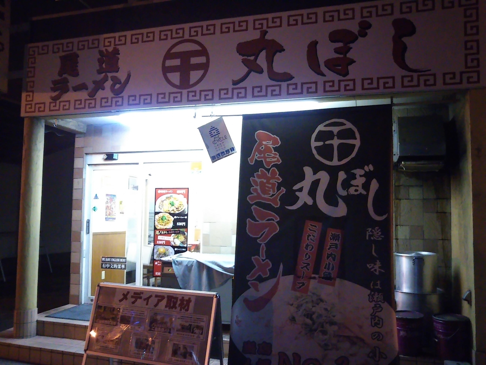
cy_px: 182
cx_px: 243
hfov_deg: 60.0
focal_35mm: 30
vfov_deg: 46.8
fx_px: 421
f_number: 2.2
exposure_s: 1/23
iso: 836
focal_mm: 4
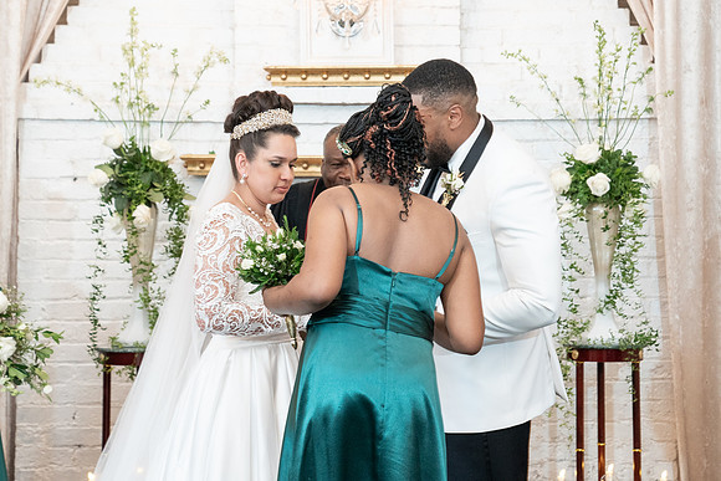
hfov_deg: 21.4
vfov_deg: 14.4
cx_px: 395
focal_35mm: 95
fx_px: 1909
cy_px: 189
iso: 2000
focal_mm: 69
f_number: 4
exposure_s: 1/100
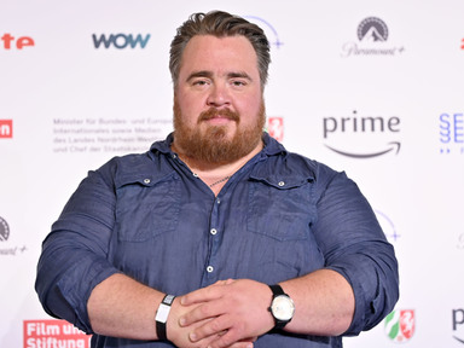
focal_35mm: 79
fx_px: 1059
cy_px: 172
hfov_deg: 24.7
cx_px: 212
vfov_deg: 18.7
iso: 640
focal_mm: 70
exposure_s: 1/320
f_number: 2.8
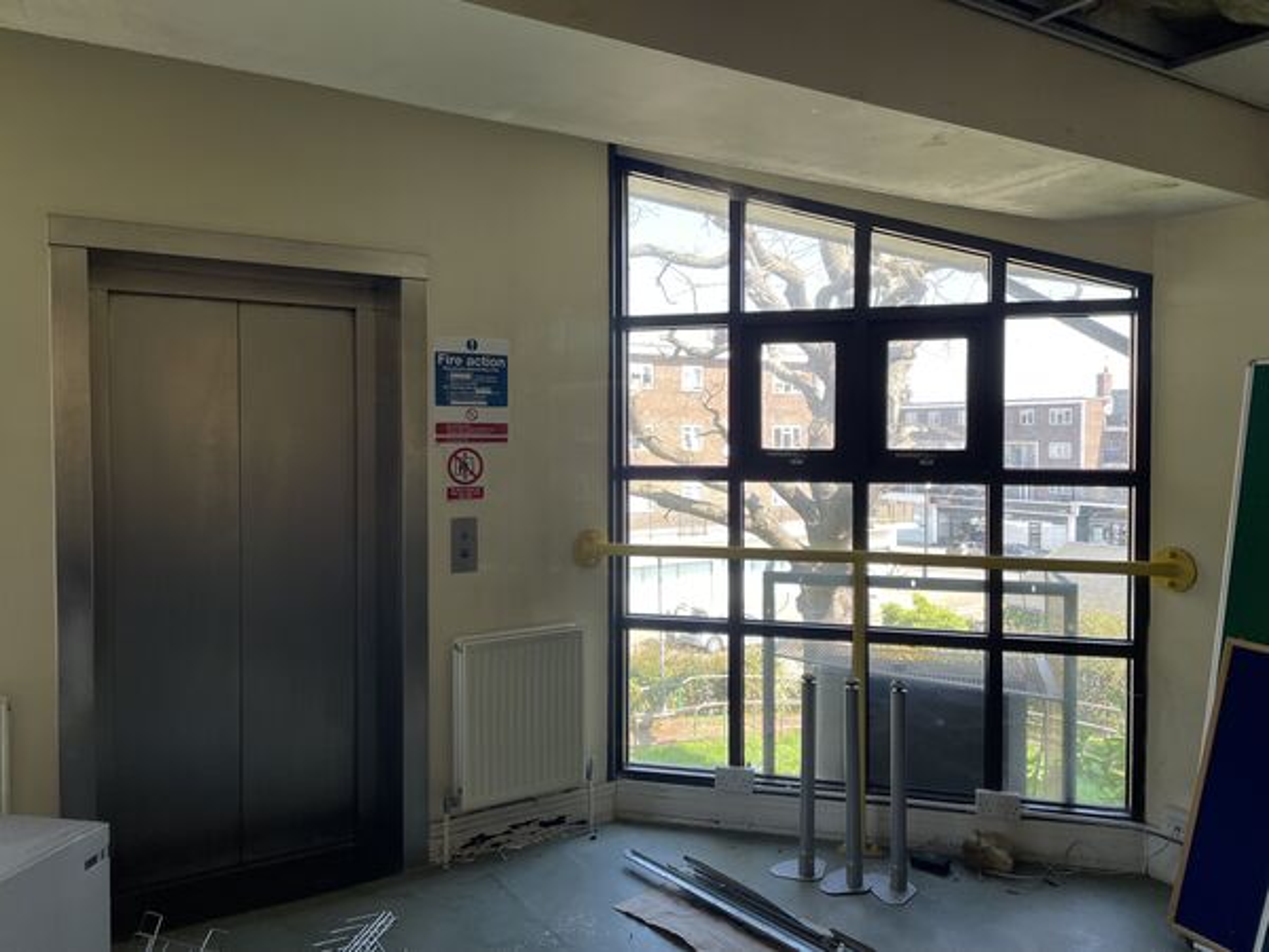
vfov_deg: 53.1
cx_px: 634
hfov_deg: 67.3
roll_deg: +0.5
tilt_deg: -0.6
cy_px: 476
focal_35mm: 26
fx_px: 953
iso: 32
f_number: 1.6
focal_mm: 4.2
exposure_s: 1/128
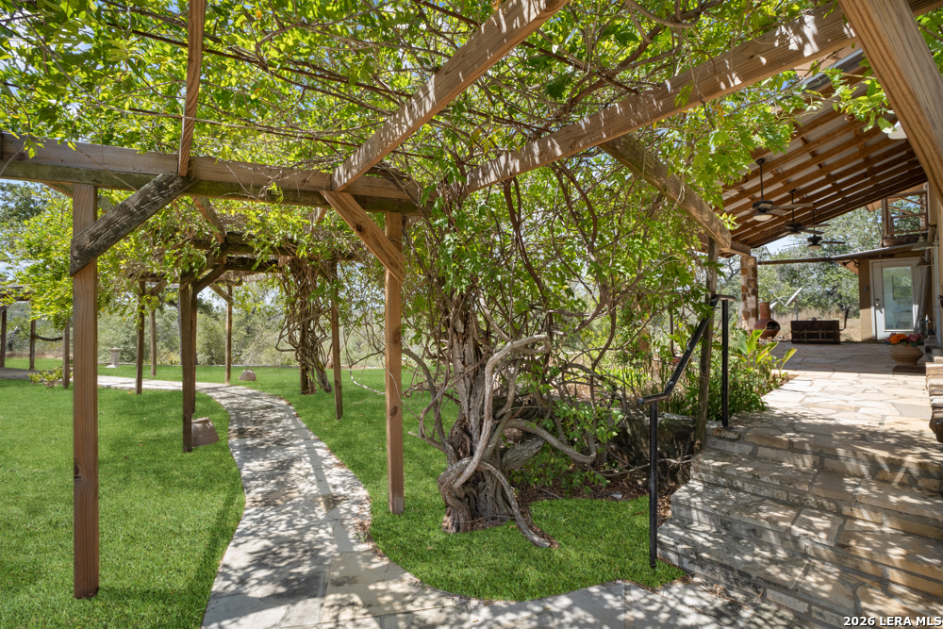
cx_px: 472
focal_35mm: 16
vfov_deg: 72.1
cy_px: 314
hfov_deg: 95.0
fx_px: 432
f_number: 8
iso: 400
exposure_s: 1/200
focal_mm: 11
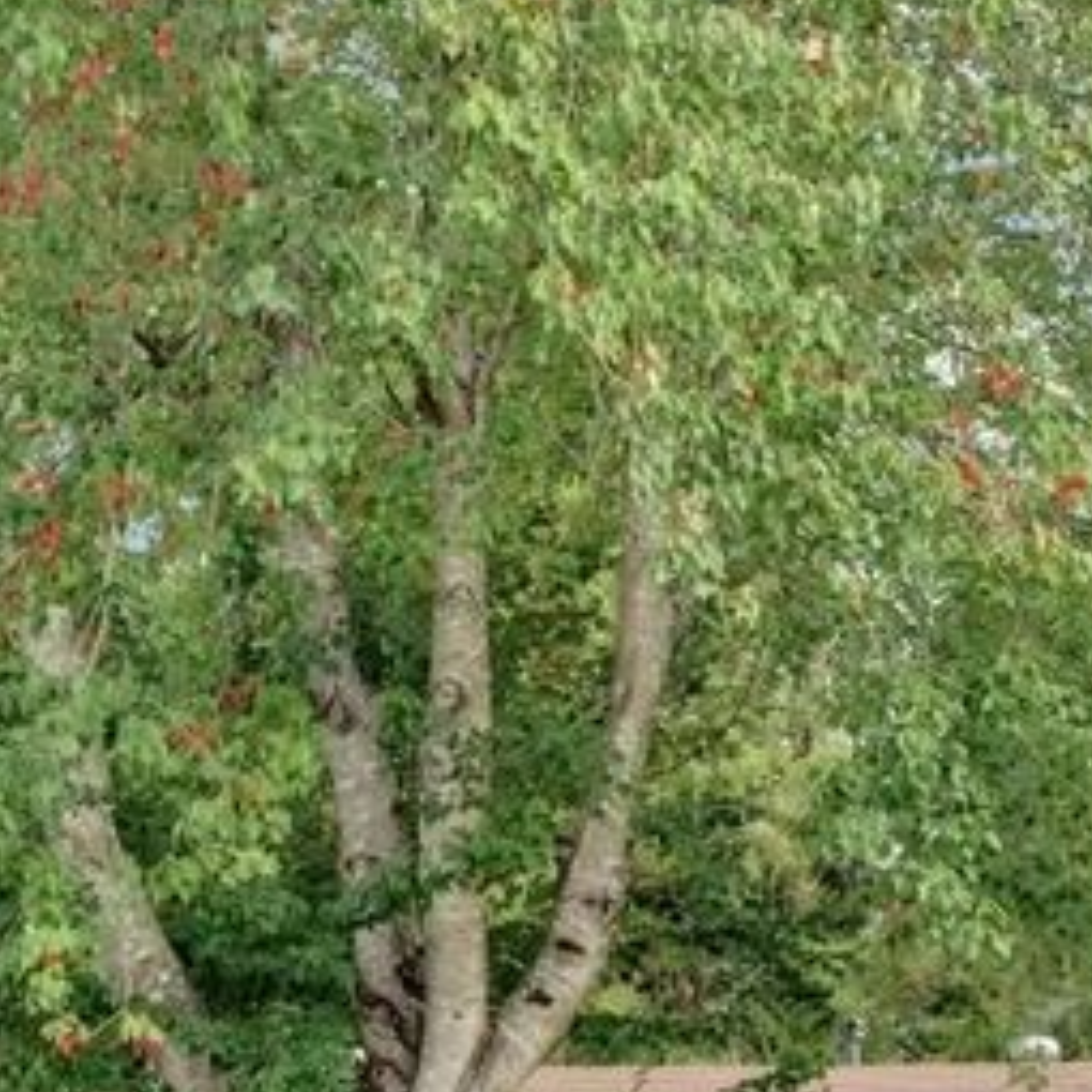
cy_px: 991
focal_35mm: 82
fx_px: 2927
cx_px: 814
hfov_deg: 21.0
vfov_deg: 20.7
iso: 400
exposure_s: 1/125
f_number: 9
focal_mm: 24
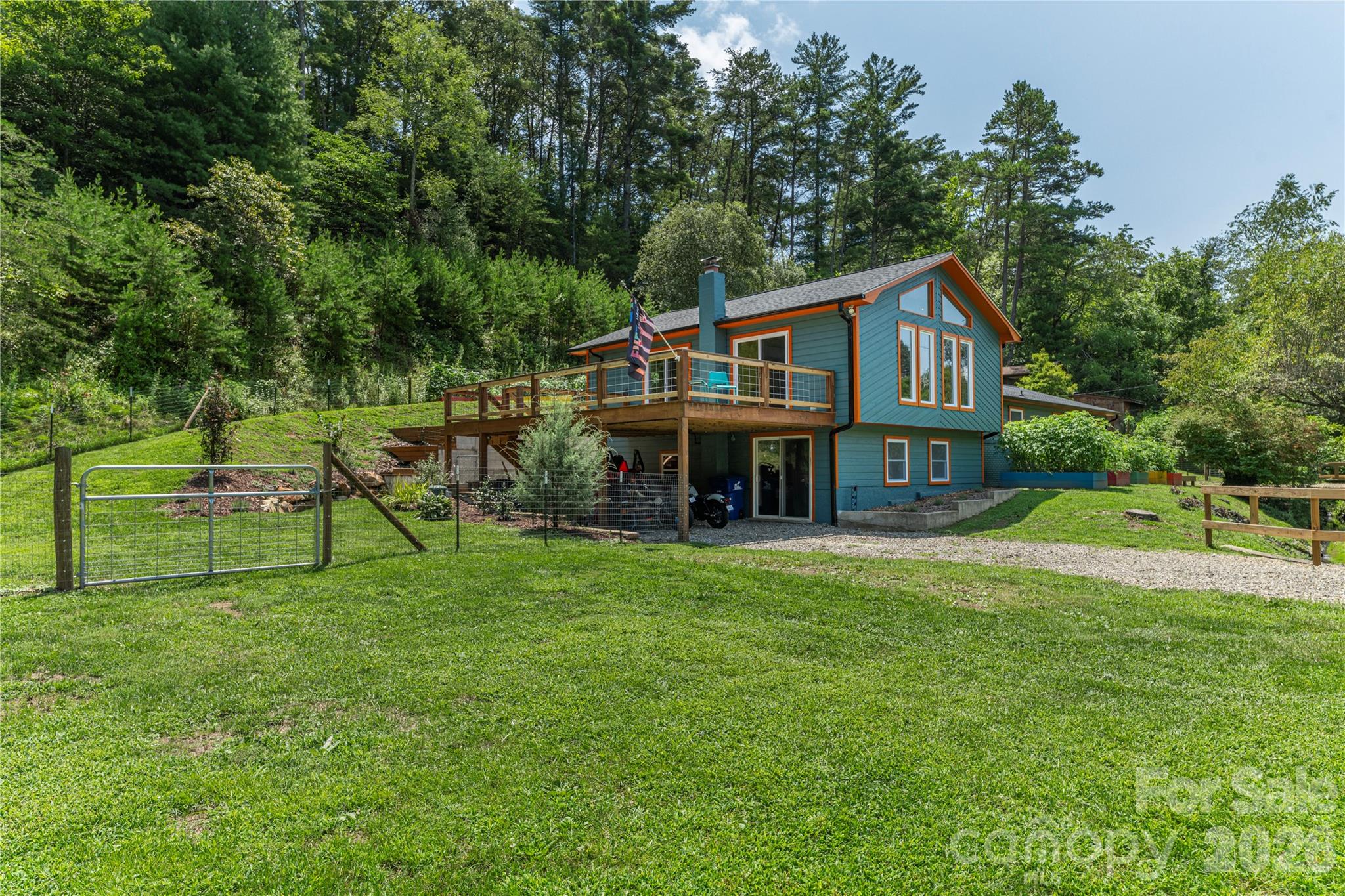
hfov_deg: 81.2
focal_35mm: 21
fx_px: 784
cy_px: 448
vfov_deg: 59.5
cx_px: 672
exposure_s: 1/2000
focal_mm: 21
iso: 320
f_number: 8
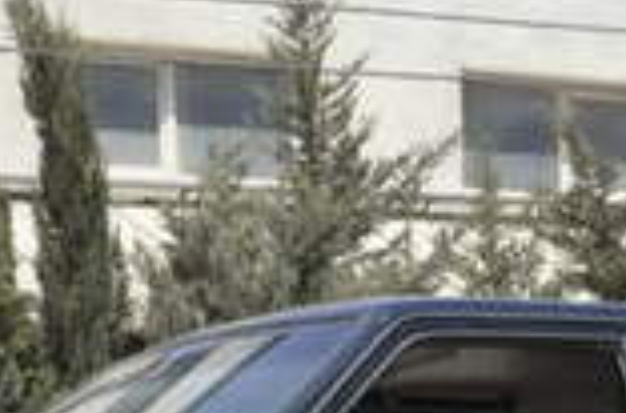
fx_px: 2427
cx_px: 377
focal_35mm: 140
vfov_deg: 9.5
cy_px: 617
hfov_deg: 14.7
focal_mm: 22
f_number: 20
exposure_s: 1/200
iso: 800
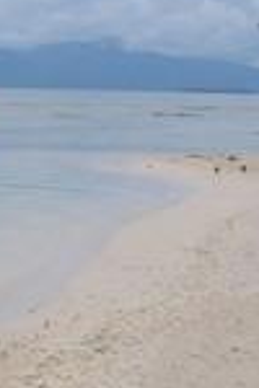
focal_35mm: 155
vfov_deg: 13.2
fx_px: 1673
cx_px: -148
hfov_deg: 8.6
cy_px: 168
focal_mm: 5.8
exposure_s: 1/145
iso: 50
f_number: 3
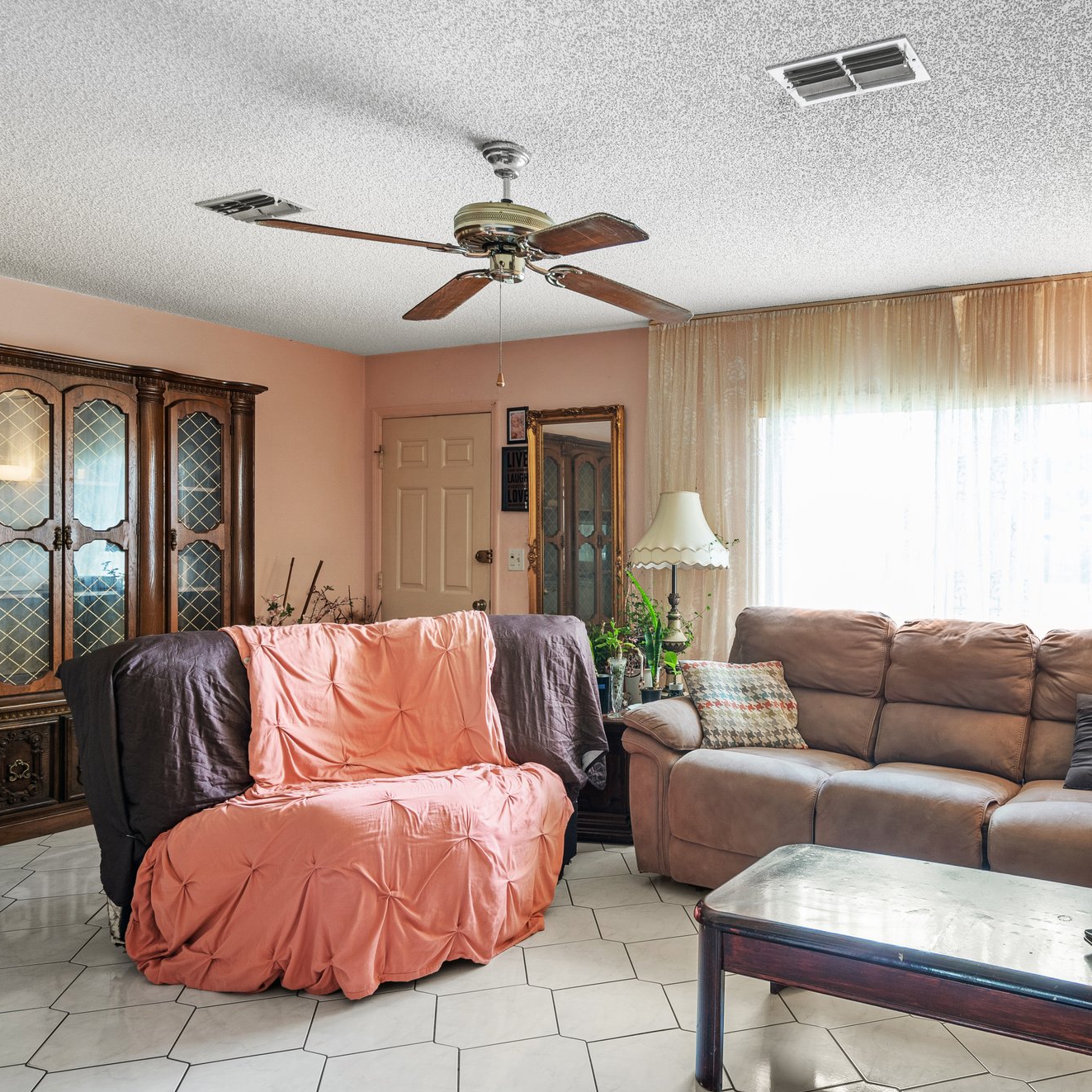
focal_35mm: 25
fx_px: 892
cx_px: 788
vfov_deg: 62.9
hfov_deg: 60.3
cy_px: 561
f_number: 8
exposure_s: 2
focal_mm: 19
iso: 320
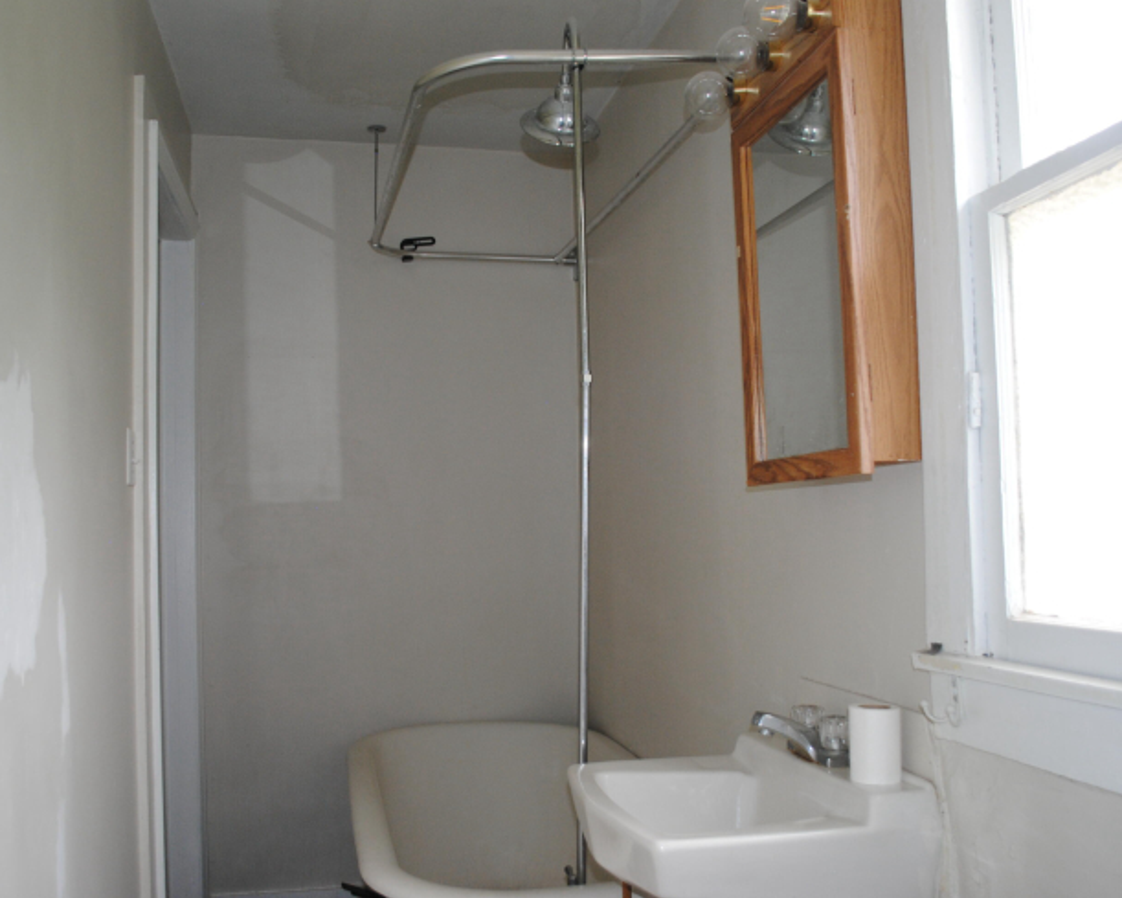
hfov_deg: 57.1
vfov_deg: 47.1
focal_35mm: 31
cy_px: 457
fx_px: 1030
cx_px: 535
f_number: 4
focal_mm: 18
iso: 400
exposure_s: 1/125
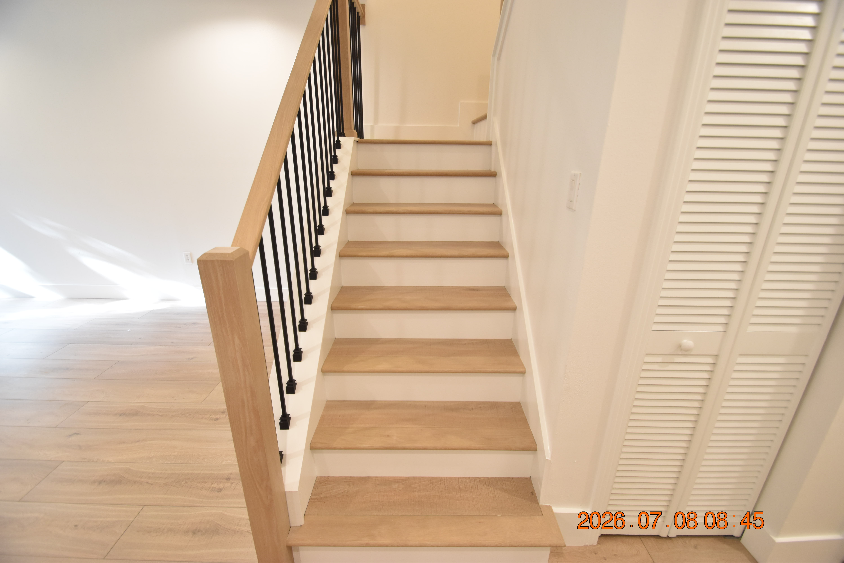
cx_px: 422
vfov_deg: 77.3
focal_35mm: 15
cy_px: 282
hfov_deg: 100.4
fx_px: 352
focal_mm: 10
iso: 800
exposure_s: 1/45
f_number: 3.5
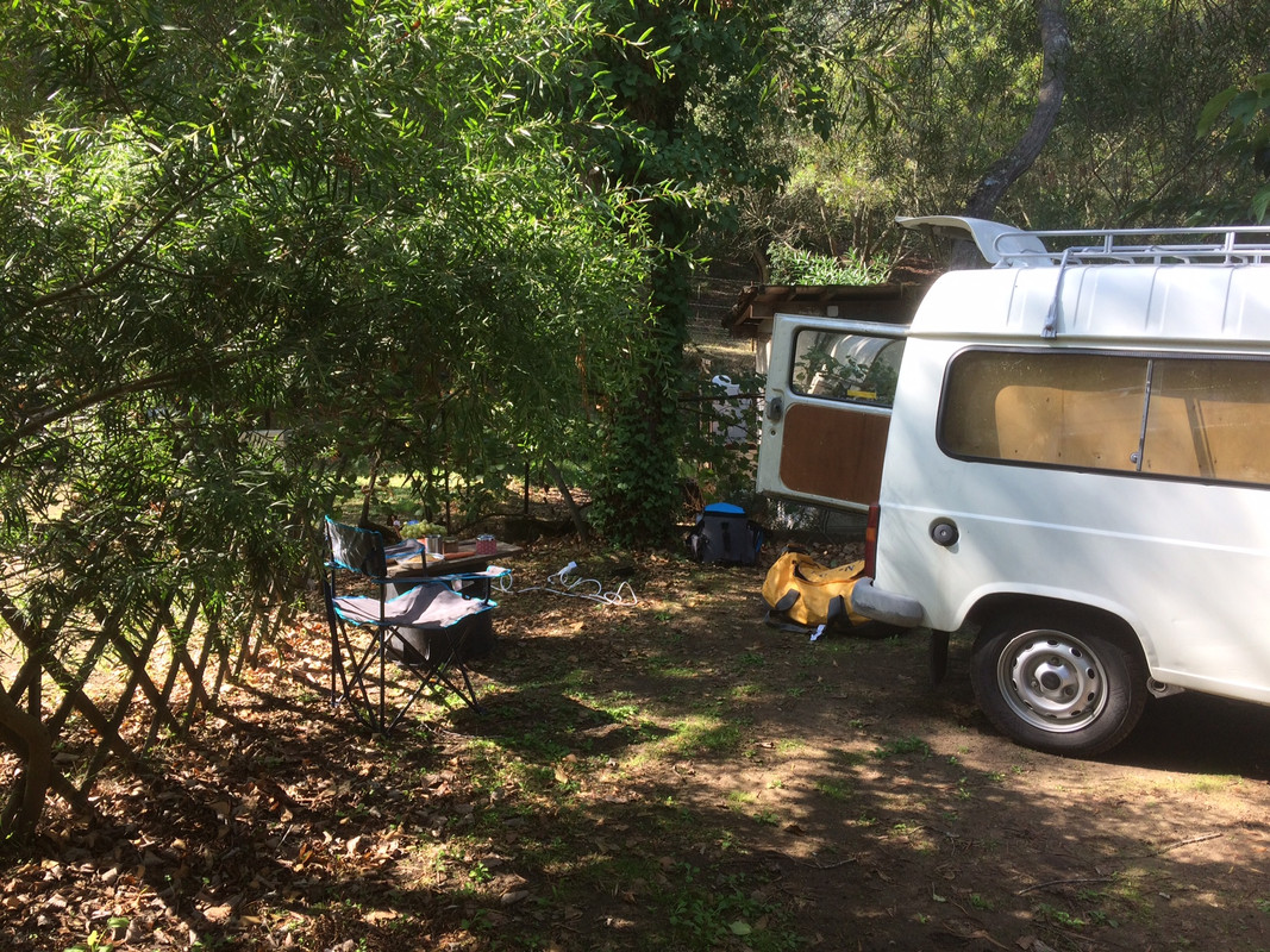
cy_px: 476
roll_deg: +1.5
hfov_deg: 61.7
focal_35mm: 29
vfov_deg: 48.2
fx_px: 1064
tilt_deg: -6.6
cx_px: 635
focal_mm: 4.15
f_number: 2.2
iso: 32
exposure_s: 1/321
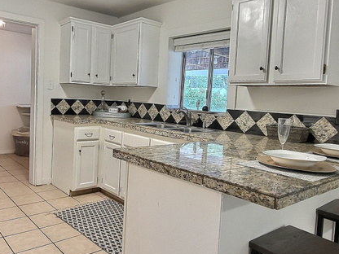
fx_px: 196
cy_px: 108
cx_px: 136
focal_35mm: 20
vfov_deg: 65.6
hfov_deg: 80.8
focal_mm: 2.2
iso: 800
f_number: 2.2
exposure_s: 1/2
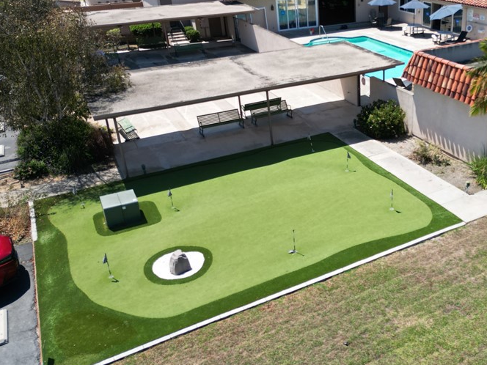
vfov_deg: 38.6
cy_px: 161
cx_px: 361
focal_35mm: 37
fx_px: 521
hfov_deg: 48.4
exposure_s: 1/2500
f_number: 1.7
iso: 140
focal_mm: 6.72
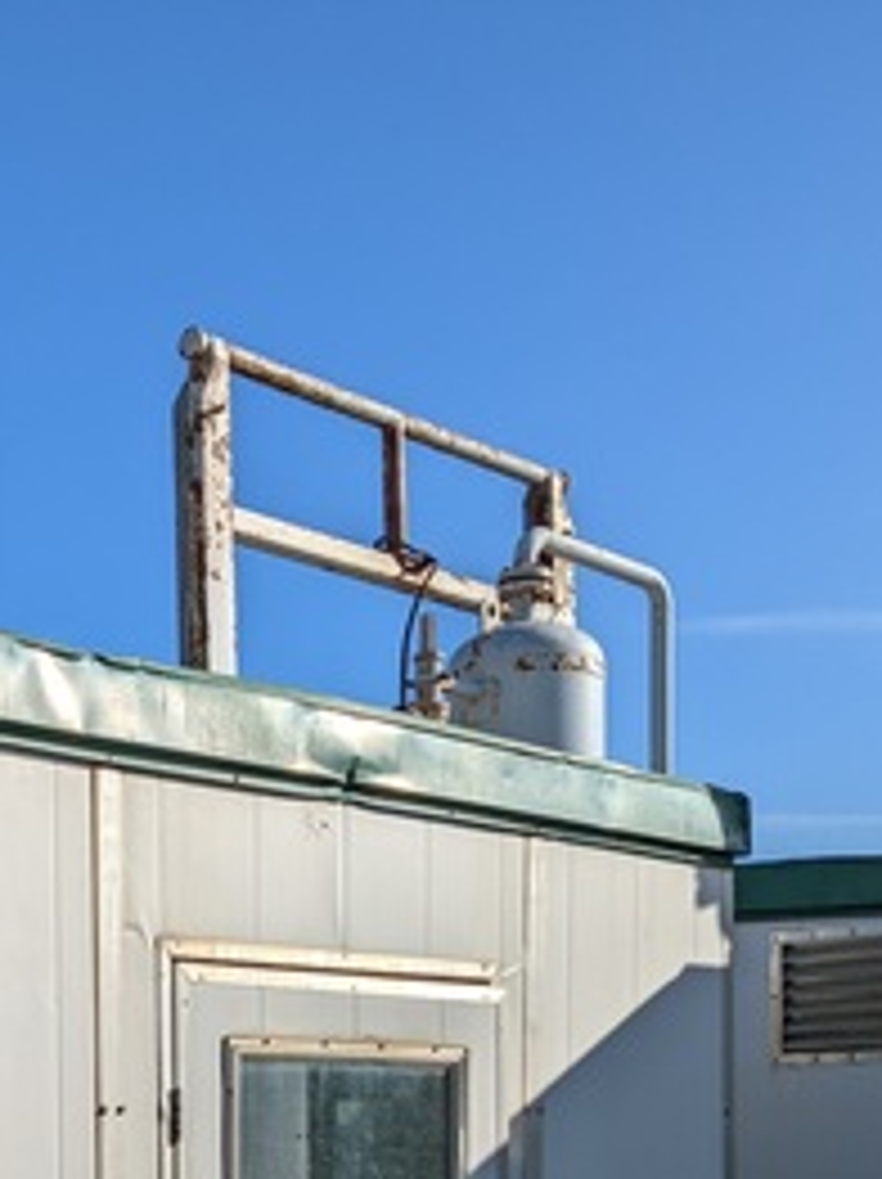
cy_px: 1181
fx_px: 1872
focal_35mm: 55
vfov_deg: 32.2
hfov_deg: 25.4
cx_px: 32
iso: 56
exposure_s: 1/5848
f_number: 1.73
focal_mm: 4.38
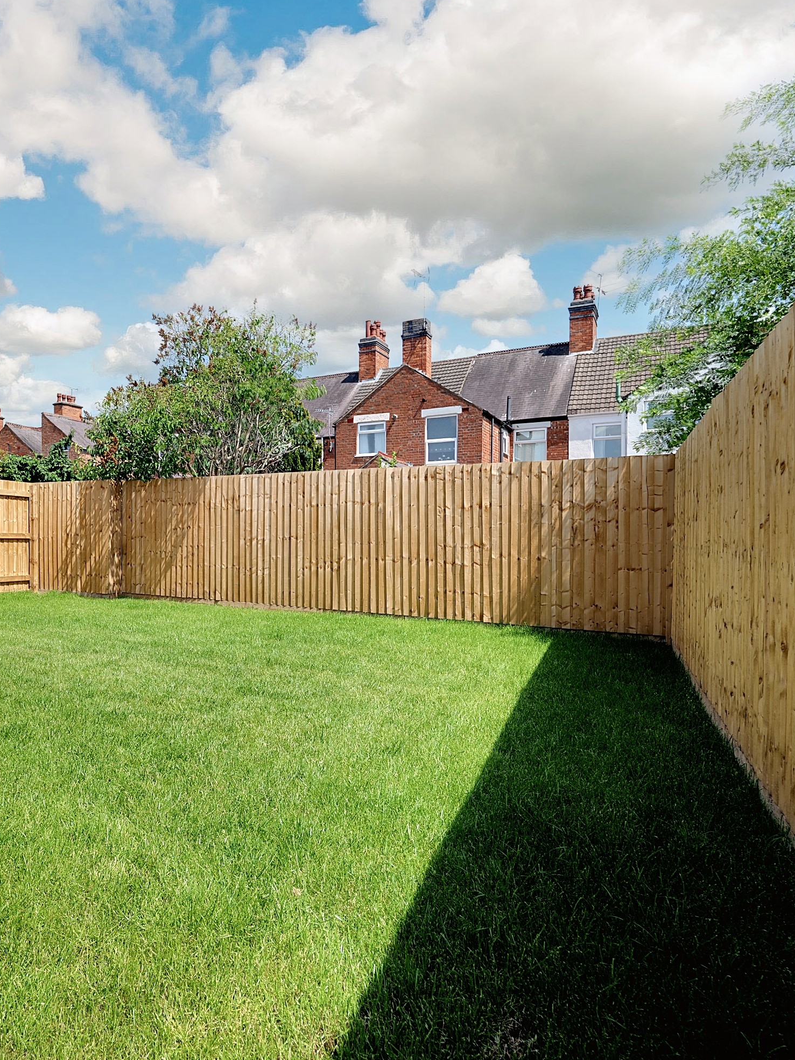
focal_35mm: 21
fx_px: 643
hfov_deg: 60.0
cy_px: 537
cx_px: 199
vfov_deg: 79.0
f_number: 8
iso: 100
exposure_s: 1/1000
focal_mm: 14
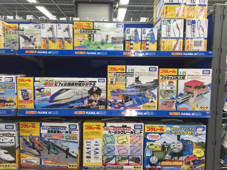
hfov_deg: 61.7
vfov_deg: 48.2
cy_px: 85
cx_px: 114
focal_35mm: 29
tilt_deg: -4.3
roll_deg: -0.4
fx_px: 190
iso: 32
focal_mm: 4.15
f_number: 2.2
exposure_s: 1/40
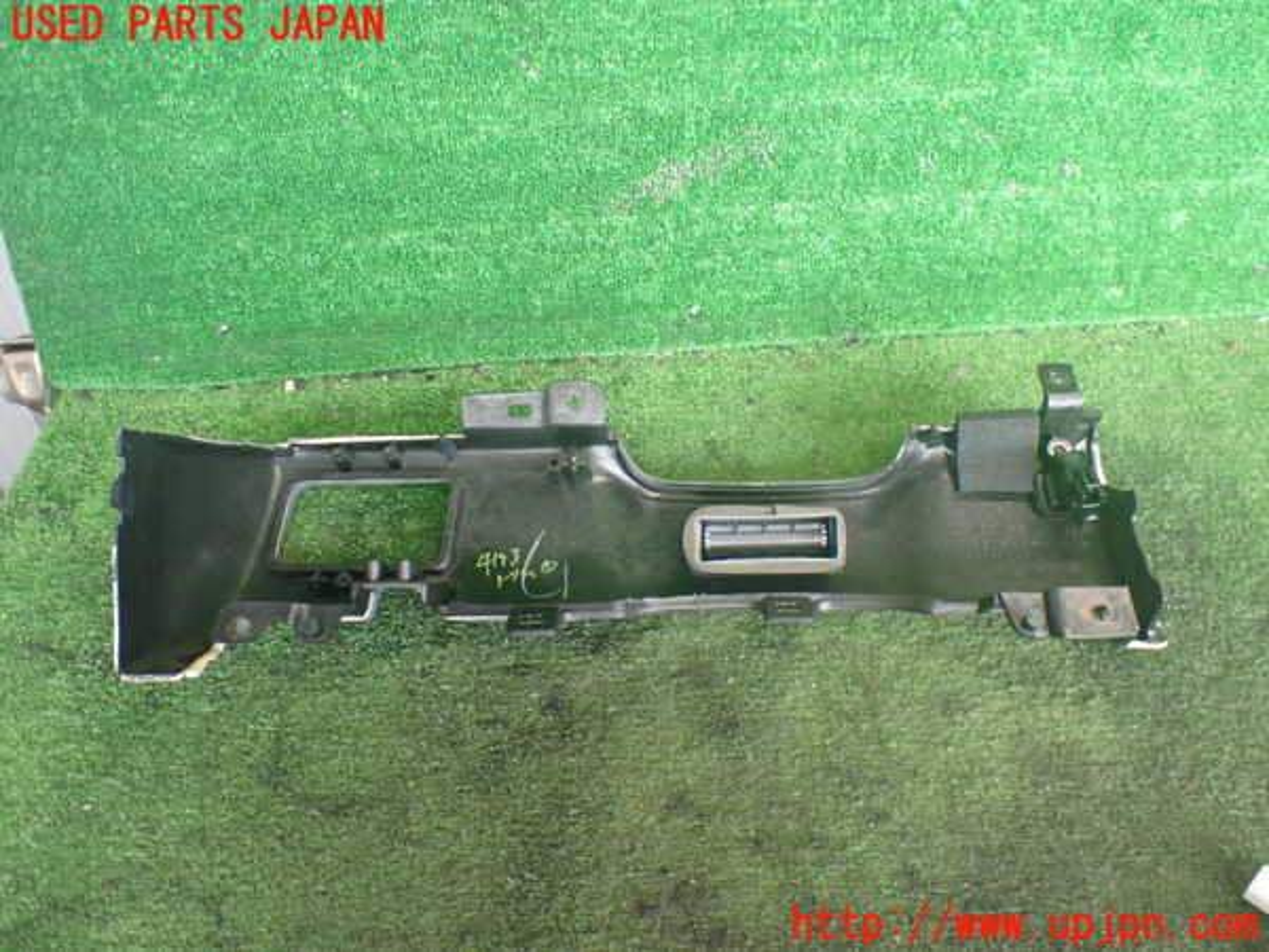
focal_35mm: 30
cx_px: 634
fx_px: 1100
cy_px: 476
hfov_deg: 60.0
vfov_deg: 46.8
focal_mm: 5.4
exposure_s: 1/100
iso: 800
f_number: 2.3
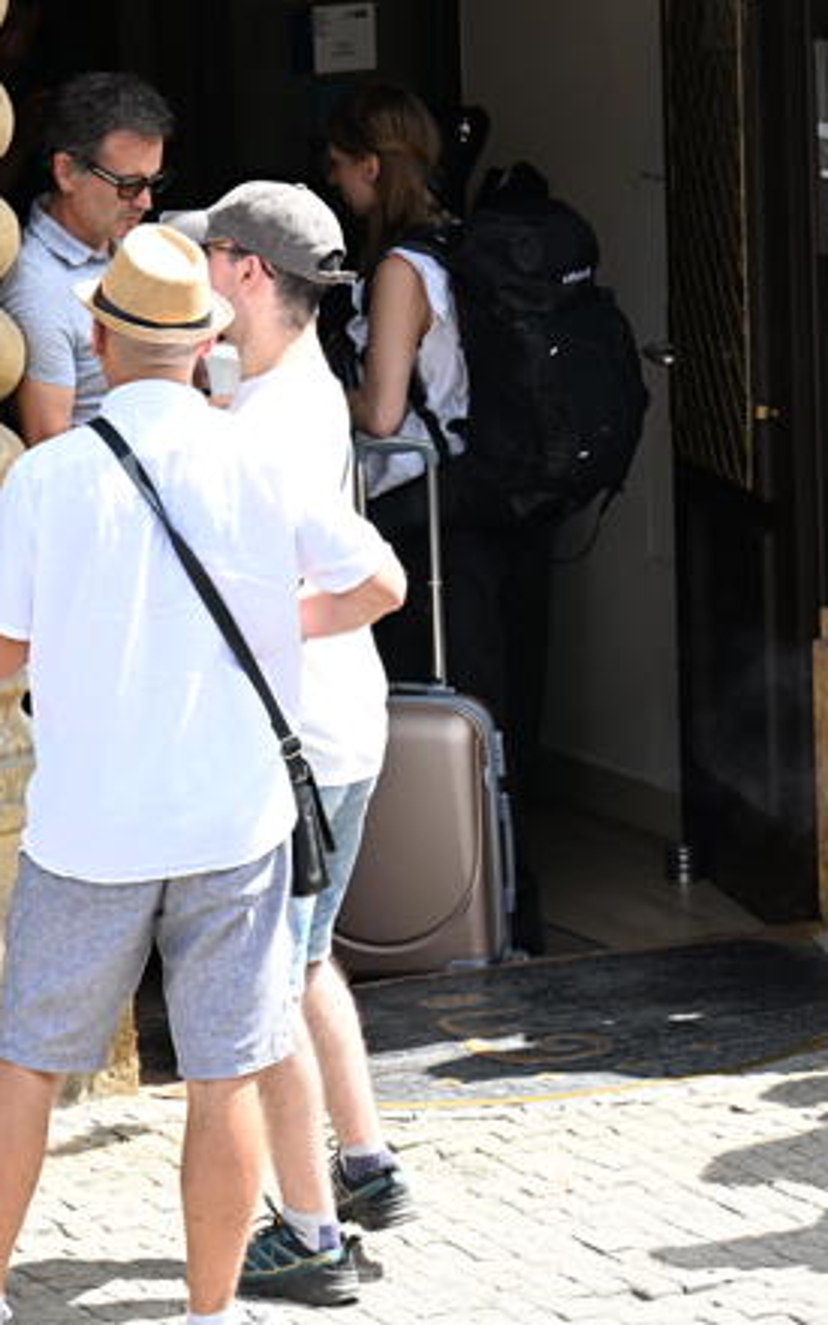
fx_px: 6932
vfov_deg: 10.9
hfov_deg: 6.8
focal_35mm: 192
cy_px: 641
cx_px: -27
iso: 250
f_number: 5.6
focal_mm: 120
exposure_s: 1/320
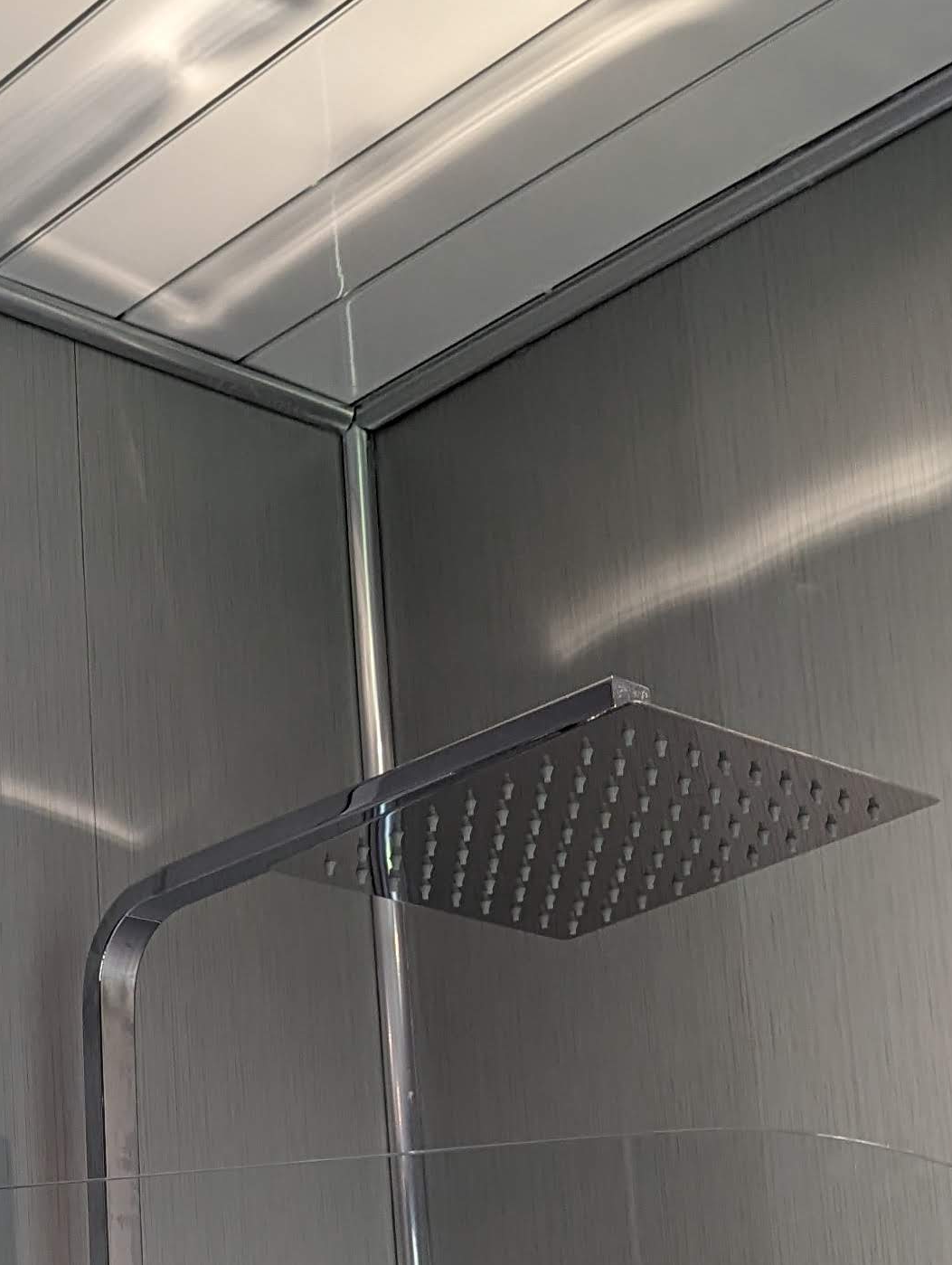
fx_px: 2561
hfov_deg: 20.1
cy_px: 1204
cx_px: -91
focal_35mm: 70
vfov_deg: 26.5
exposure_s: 1/100
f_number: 1.85
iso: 143
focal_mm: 6.81
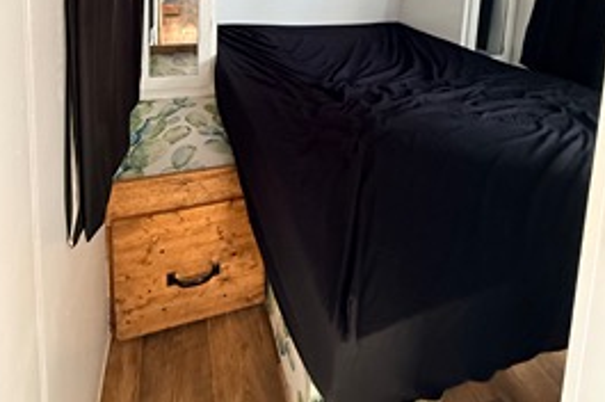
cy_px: -14
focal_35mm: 22
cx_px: 281
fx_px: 369
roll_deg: -3.6
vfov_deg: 46.2
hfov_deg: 78.5
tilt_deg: -5.1
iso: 320
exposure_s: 1/74
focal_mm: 2.22
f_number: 2.2
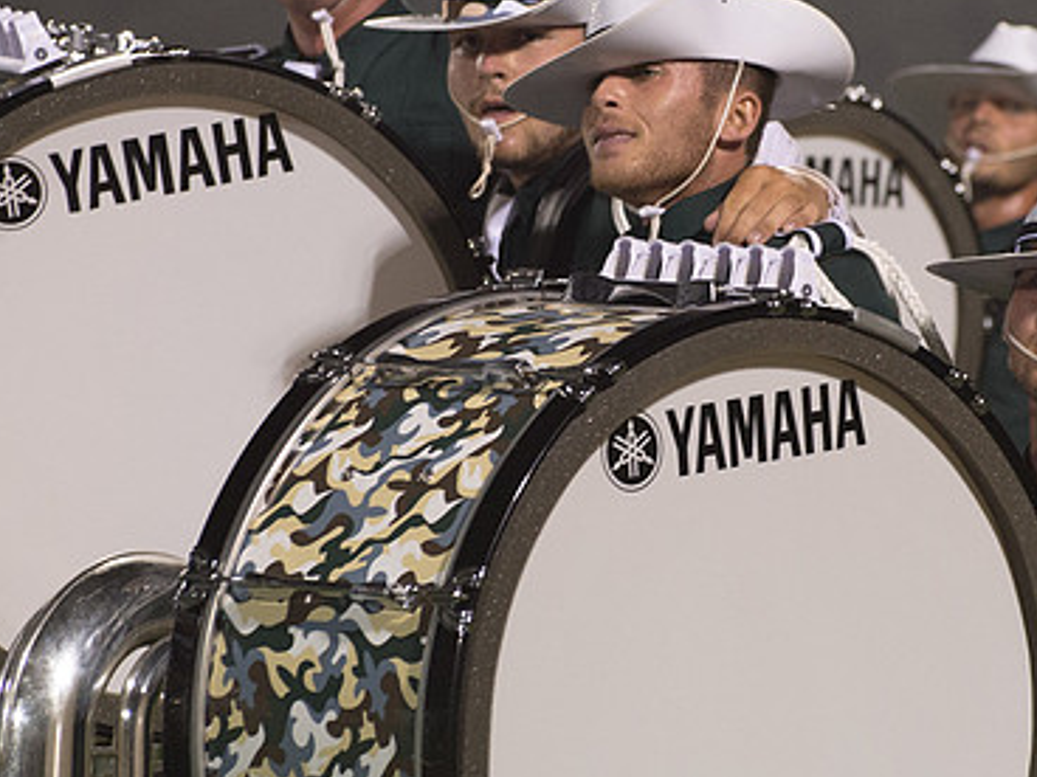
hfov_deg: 5.0
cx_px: 797
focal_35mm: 396
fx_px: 11863
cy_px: 247
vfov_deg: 3.8
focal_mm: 155
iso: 2200
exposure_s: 1/160
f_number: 4.8
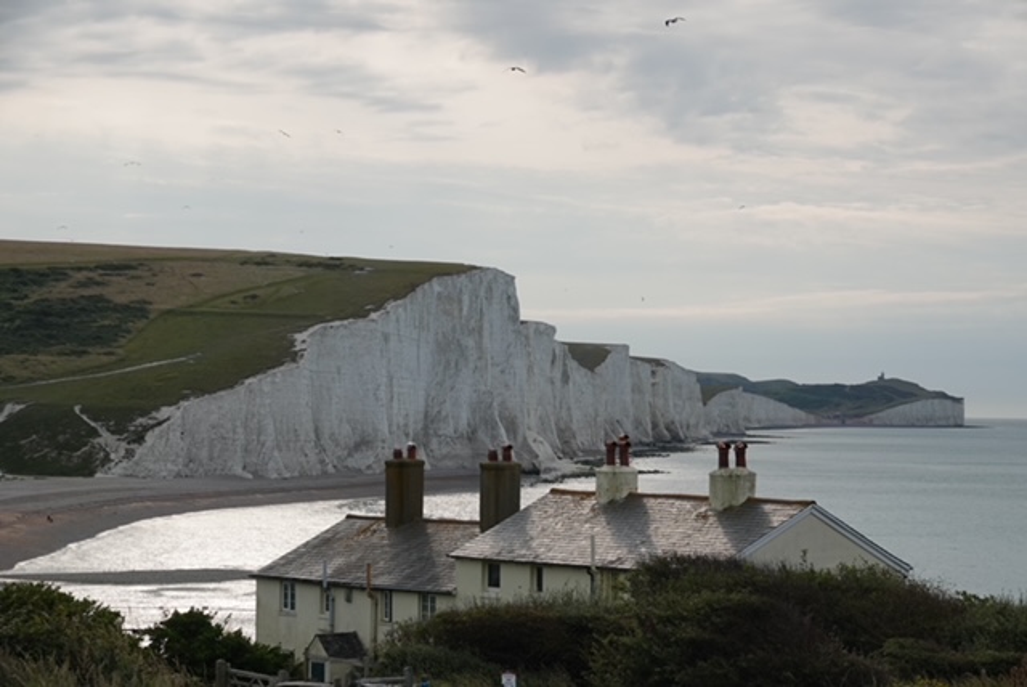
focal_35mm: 104
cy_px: 344
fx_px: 2970
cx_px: 514
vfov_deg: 13.2
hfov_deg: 19.6
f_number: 4.5
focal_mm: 38.04
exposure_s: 1/1000
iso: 100
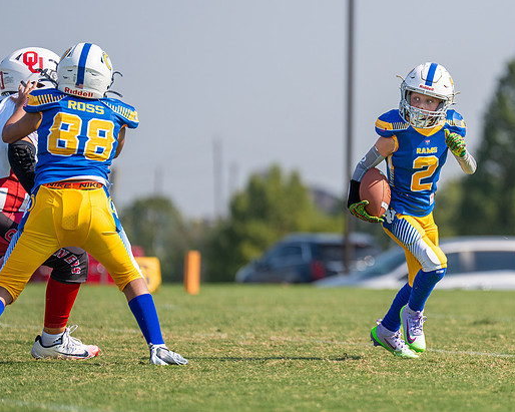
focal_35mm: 338
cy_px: 200
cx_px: 405
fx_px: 5151
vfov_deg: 4.6
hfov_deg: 5.7
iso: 160
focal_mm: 200
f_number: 2.8
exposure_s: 1/3200
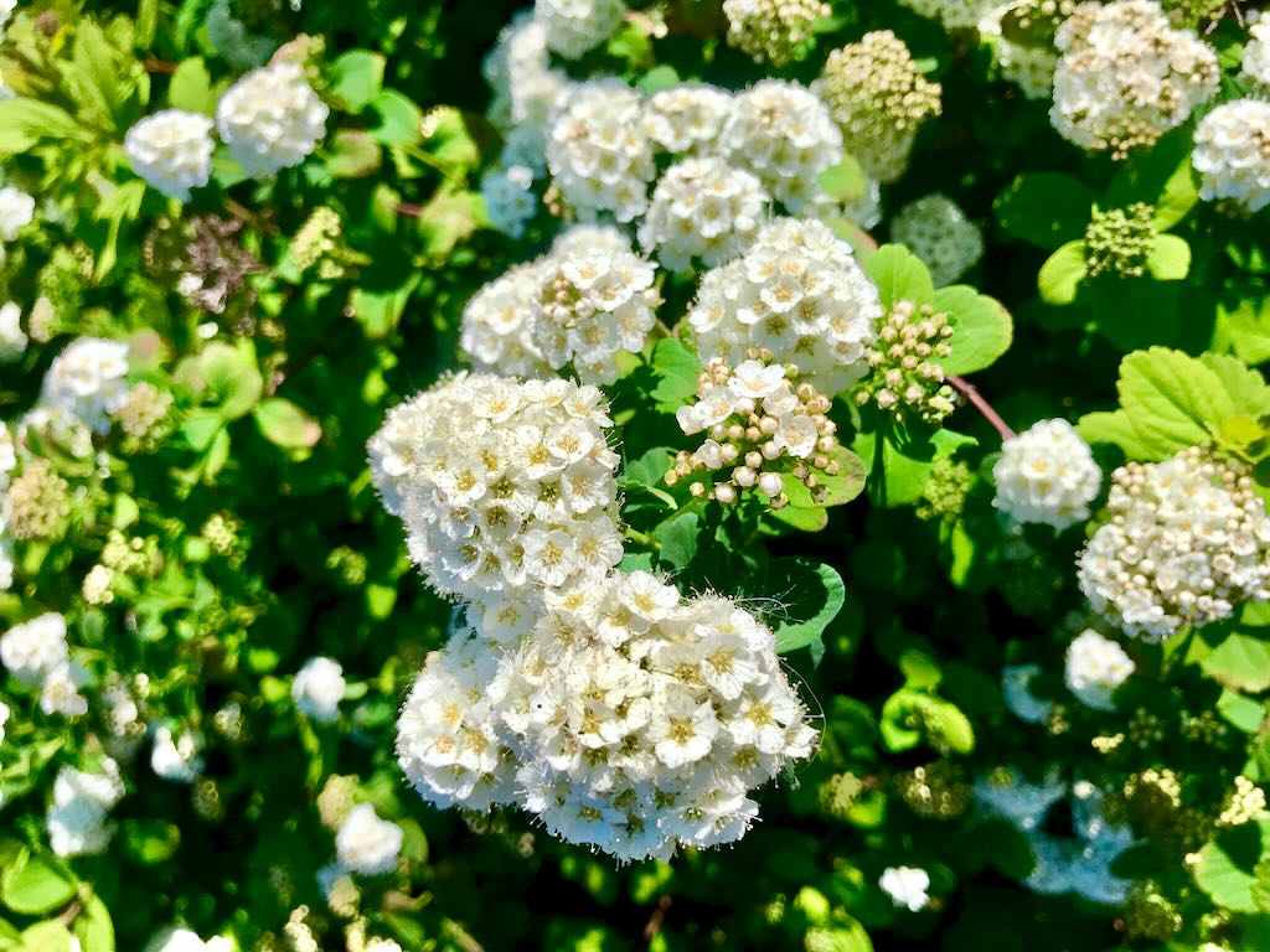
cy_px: 476
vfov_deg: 49.7
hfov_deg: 63.4
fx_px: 1027
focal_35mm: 28
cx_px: 635
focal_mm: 3.99
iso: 20
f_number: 1.8
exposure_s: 1/3300
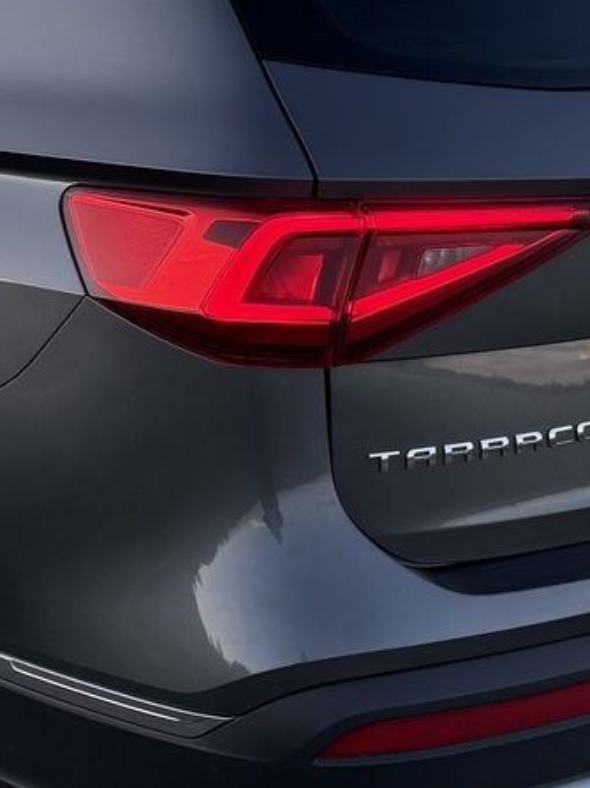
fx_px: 1955
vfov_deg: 22.3
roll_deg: -0.5
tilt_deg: -7.5
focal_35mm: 86
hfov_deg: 17.0
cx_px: 74
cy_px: 106
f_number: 1.78
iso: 80
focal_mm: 6.76
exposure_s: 1/470
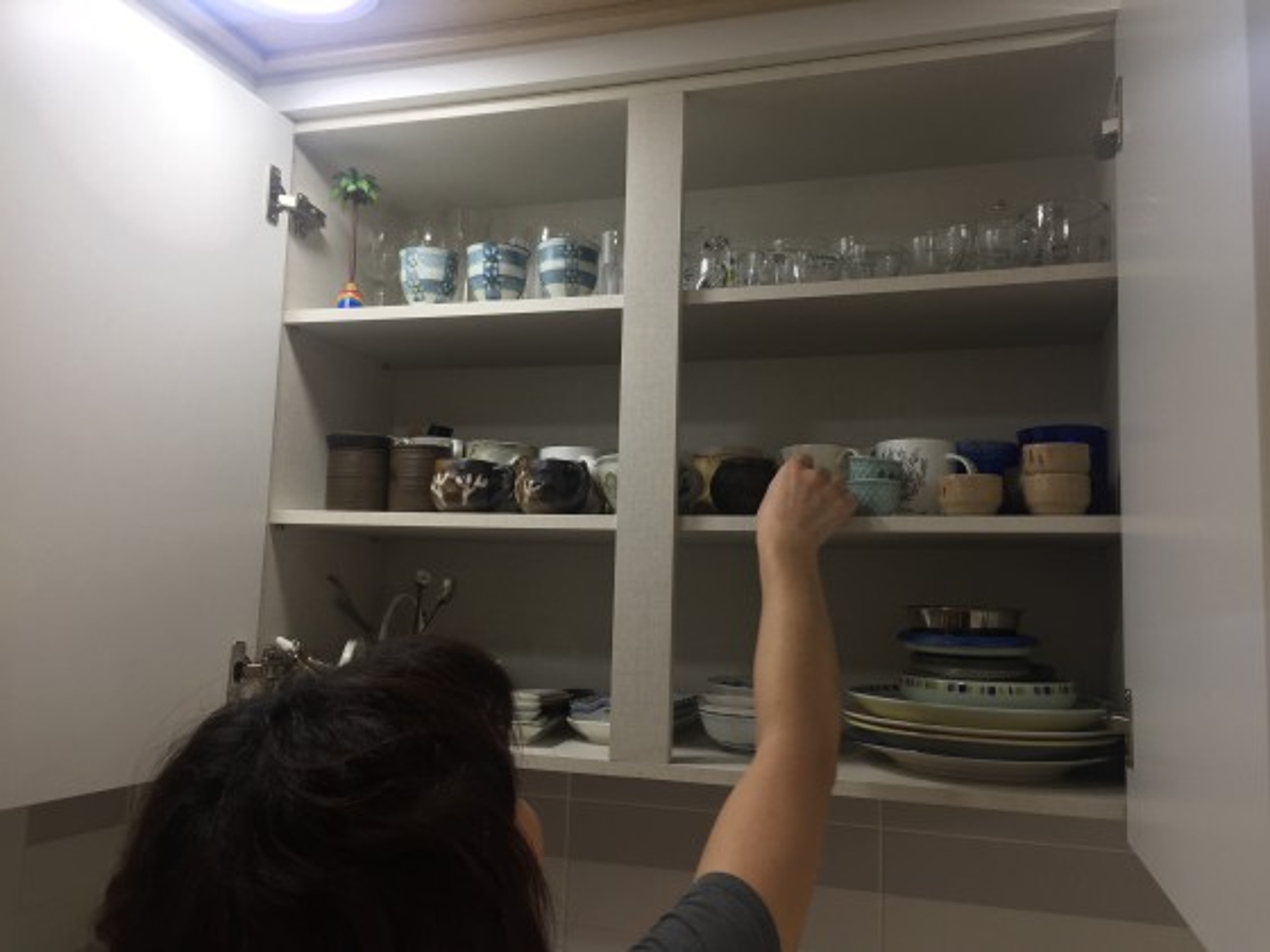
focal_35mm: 29
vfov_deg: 48.2
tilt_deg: +7.6
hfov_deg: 61.7
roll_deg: -3.3
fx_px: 1064
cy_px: 476
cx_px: 635
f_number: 2.2
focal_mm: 4.15
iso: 32
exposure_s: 1/40
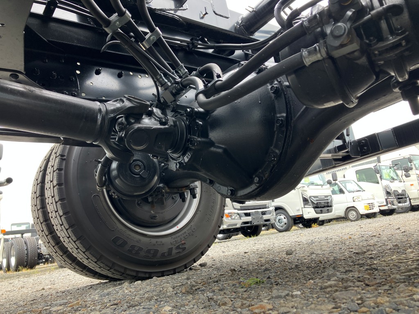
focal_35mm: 28
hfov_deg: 63.4
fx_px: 339
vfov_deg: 49.7
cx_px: 210
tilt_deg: +12.1
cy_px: 157
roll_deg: +9.1
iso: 32
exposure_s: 1/122
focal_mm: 3.99
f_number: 1.8
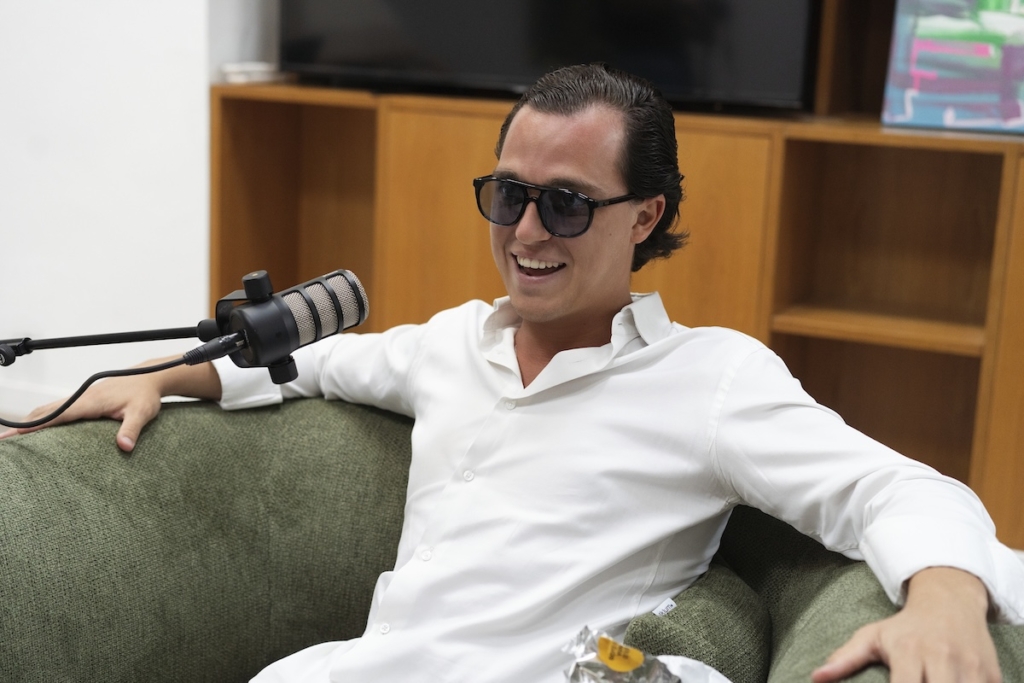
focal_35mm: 55
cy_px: 342
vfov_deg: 24.6
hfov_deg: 36.2
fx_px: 1565
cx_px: 512
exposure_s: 1/100
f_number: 3.5
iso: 1600
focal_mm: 55
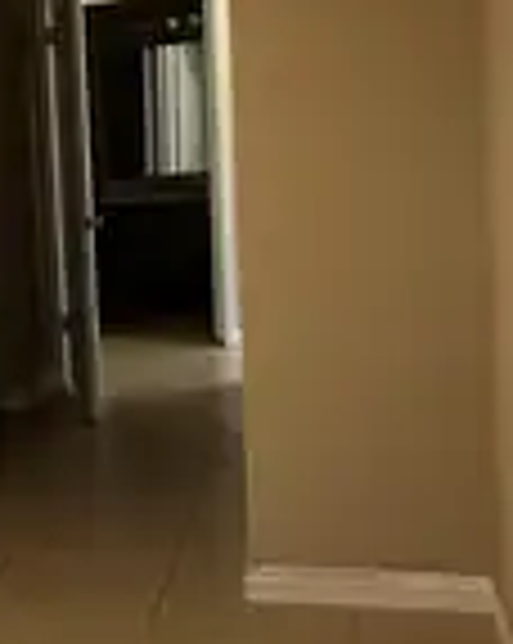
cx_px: -333
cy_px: 297
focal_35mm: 71
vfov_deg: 26.8
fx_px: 1350
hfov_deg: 18.2
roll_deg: +5.6
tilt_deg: -6.7
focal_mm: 5.7
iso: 400
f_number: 1.5
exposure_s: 1/60
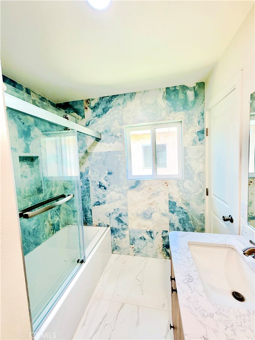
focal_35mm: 14
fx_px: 138
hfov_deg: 85.7
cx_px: 128
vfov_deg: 102.1
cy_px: 170
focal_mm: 2.22
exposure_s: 1/120
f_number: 2.2
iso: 125
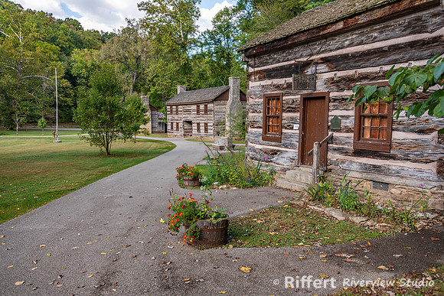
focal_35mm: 28
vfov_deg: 46.0
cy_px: 148
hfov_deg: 64.9
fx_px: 349
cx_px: 222
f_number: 3.5
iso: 64
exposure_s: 1/160
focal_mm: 28
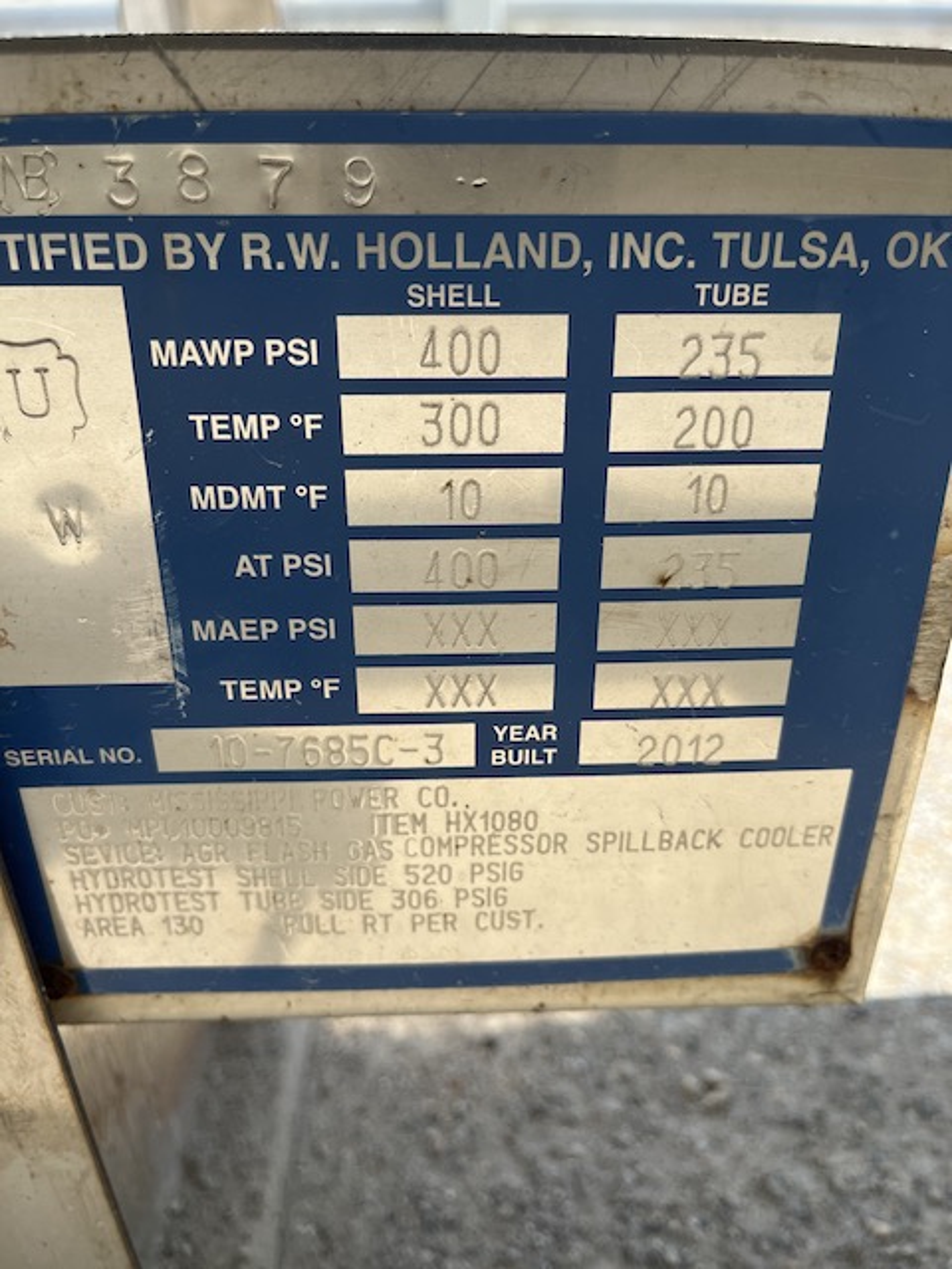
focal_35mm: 26
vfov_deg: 67.3
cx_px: 476
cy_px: 634
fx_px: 953
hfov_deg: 53.1
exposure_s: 1/1212
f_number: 1.6
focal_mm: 5.1
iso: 50
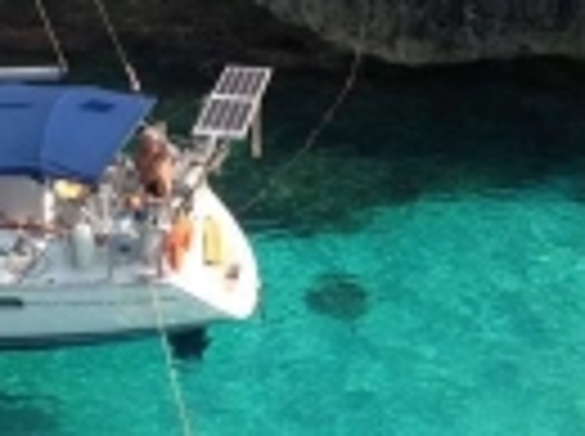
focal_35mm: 97
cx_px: 86
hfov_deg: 20.0
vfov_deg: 15.2
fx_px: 1636
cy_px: 133
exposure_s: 1/775
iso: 80
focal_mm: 4.28
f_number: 2.4
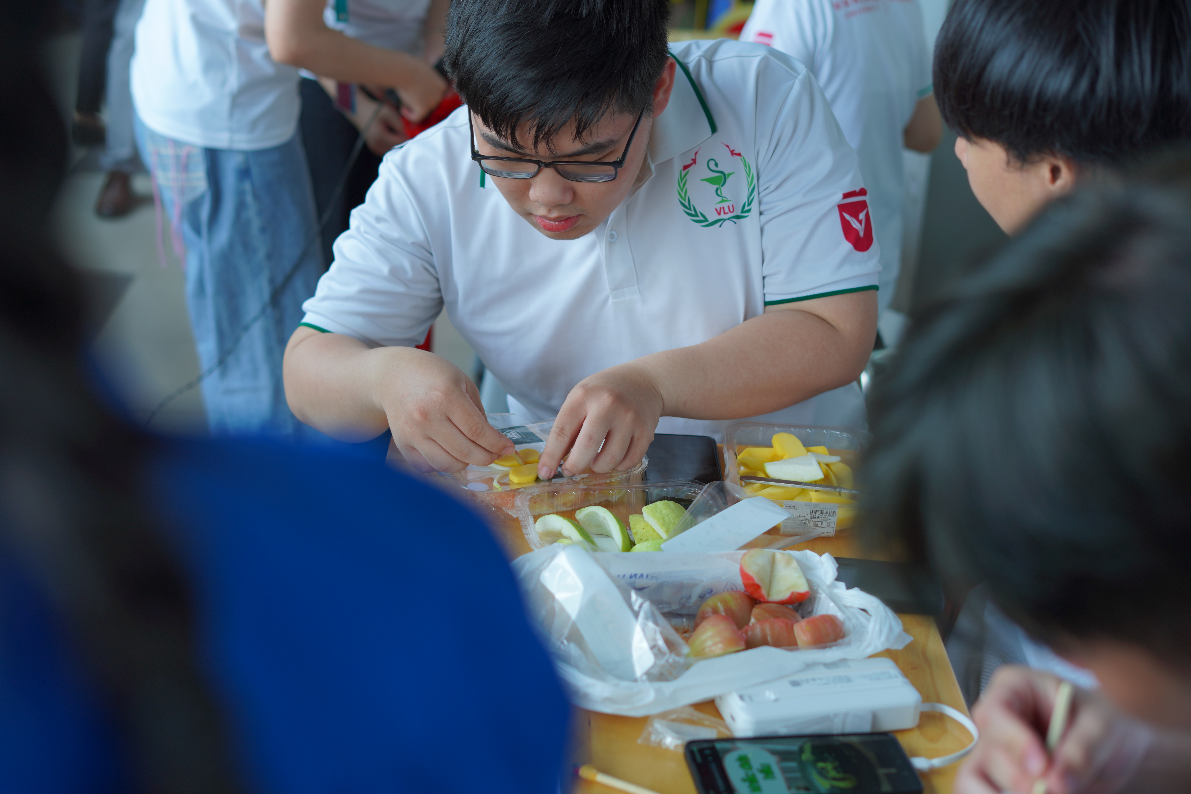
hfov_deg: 39.6
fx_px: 1654
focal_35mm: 50
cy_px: 397
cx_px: 596
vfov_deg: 27.0
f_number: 2.8
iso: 100
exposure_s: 1/125
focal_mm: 50
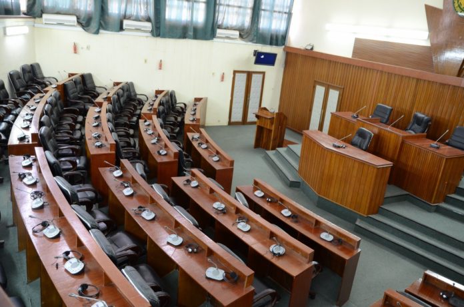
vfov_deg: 43.4
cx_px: 232
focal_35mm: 30
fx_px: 386
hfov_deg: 62.0
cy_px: 154
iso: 1250
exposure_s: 1/20
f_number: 5
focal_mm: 20
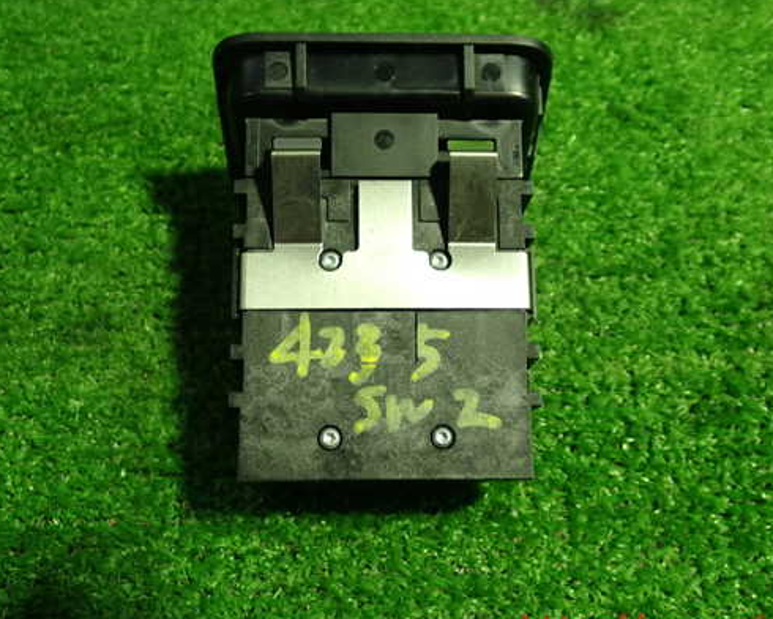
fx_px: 984
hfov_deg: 42.9
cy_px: 295
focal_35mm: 43
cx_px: 405
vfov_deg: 34.9
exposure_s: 1/40
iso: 320
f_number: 2.5
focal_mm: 6.37
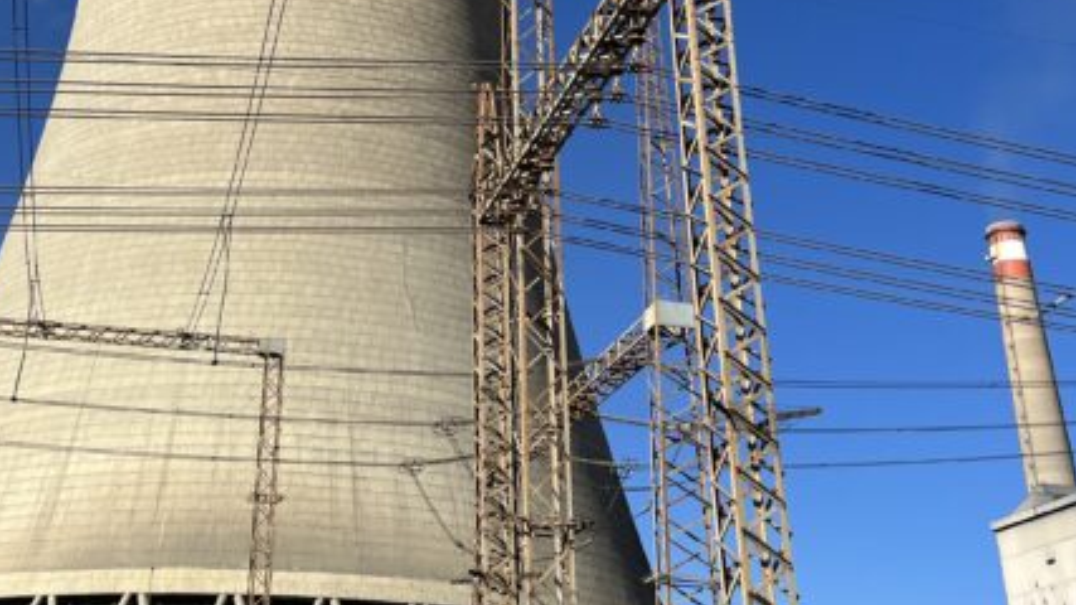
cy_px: 124
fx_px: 1455
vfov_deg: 23.2
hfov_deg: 40.2
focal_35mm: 51
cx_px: 373
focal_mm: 5.7
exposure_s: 1/5587
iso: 50
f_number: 1.5
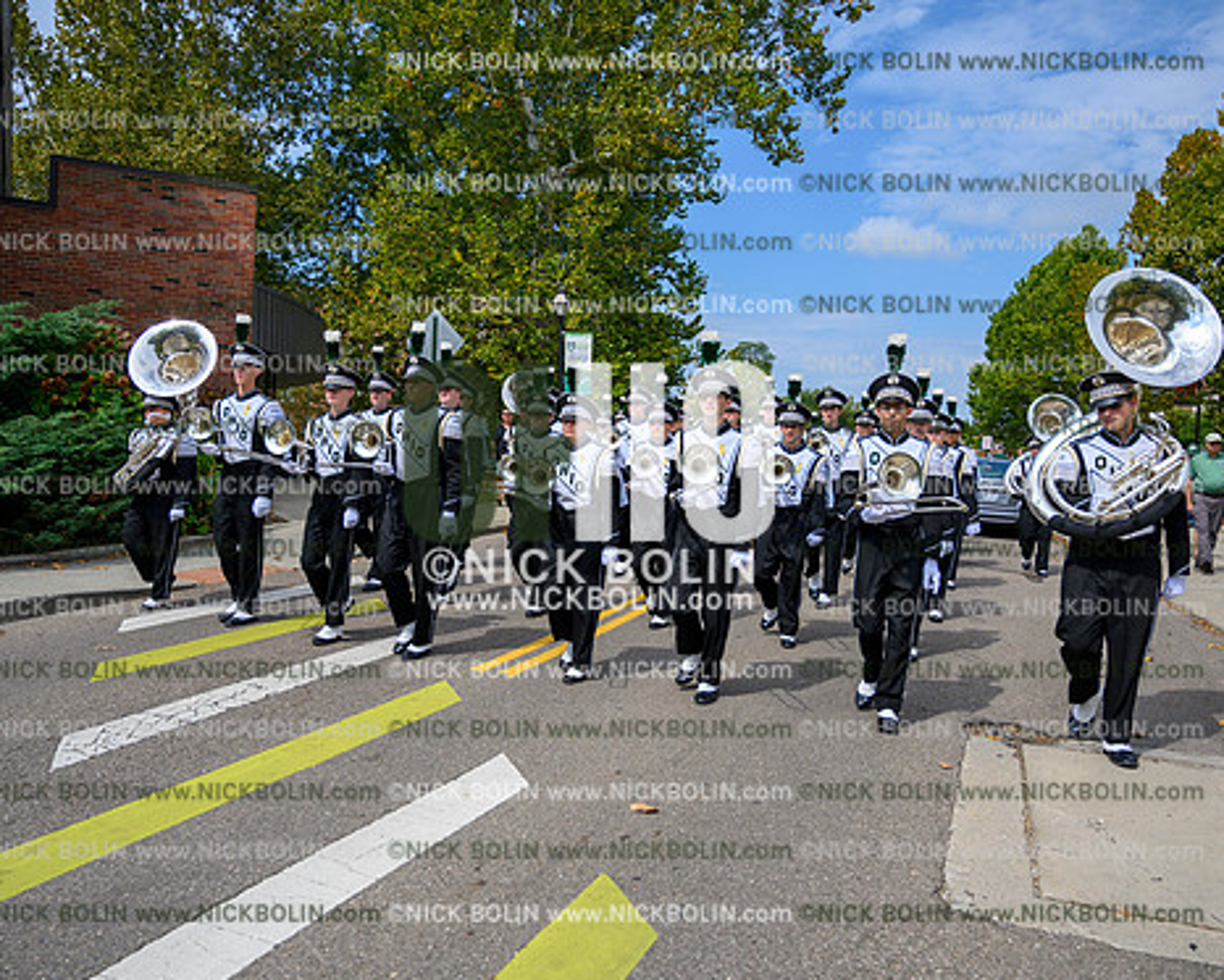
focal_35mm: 28
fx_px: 1015
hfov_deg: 62.2
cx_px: 588
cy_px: 486
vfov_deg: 51.5
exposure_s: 1/1250
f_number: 4
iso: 100
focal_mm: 24
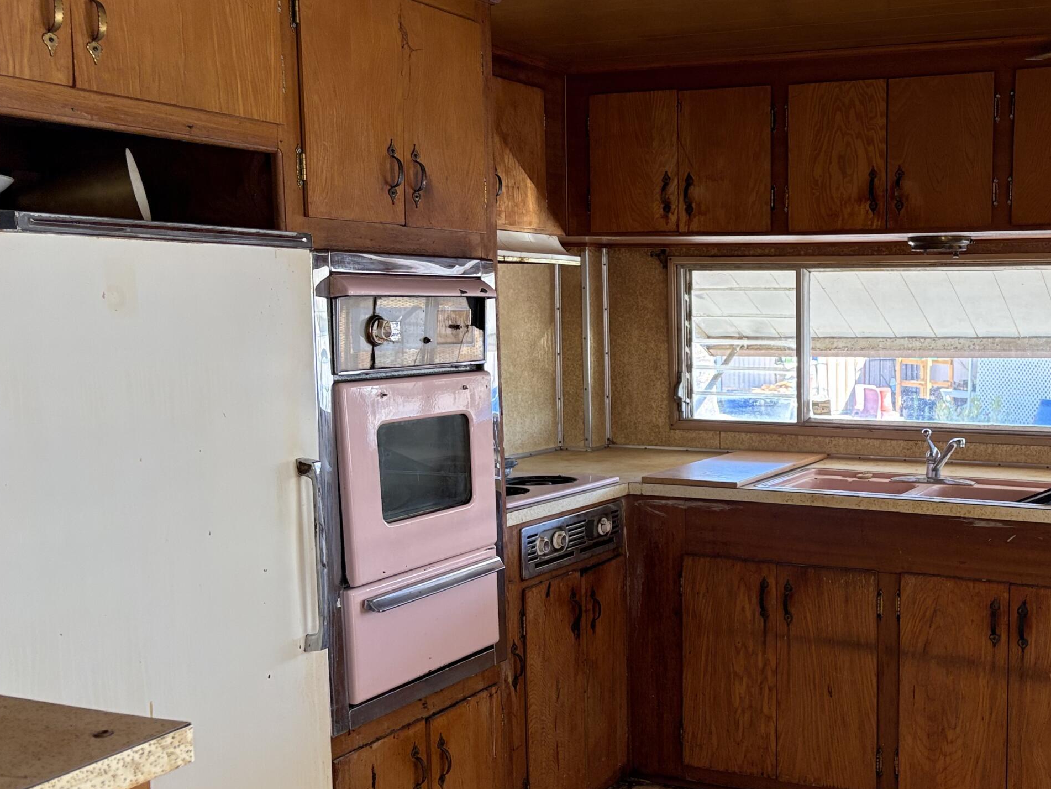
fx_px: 1245
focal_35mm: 41
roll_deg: -1.5
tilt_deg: -6.7
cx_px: 812
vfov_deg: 35.1
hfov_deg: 44.0
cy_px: 426
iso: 125
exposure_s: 1/125
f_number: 1.6
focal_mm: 5.96
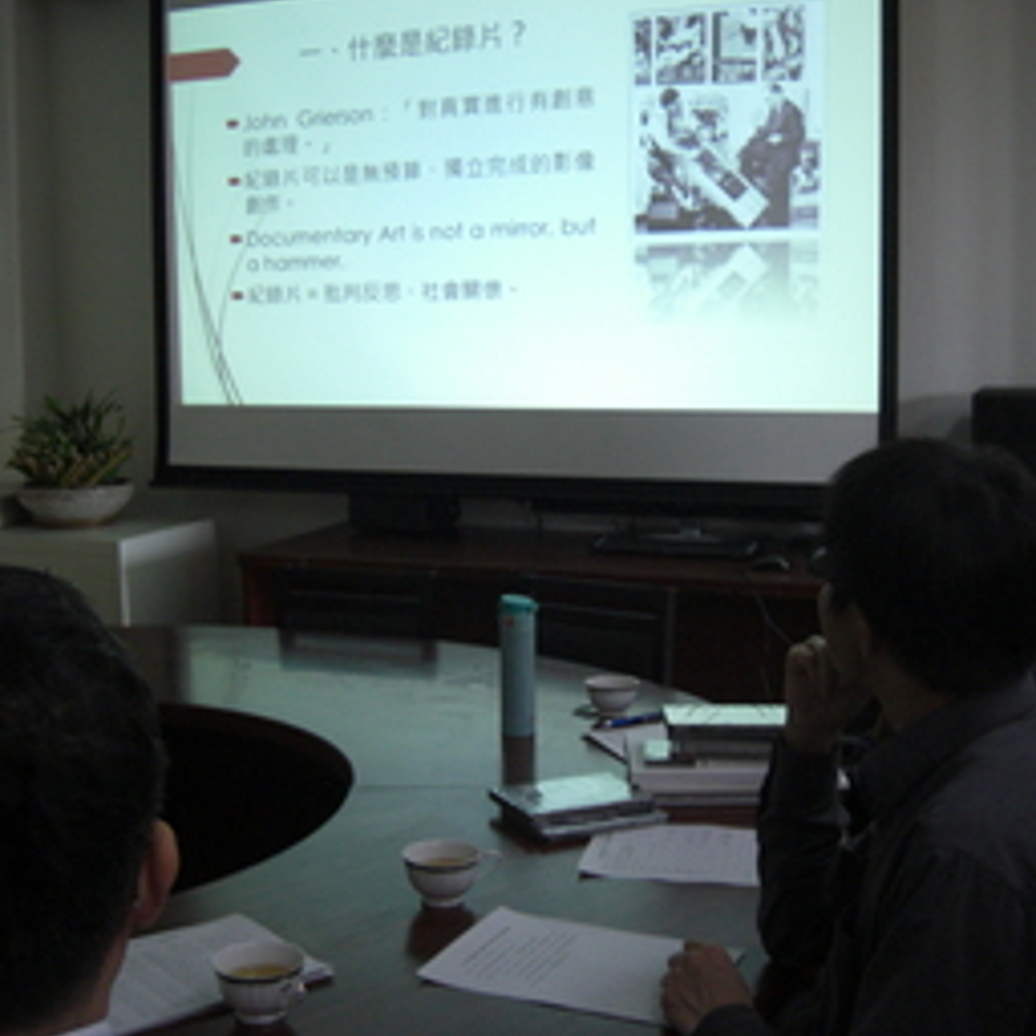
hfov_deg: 36.8
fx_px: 1558
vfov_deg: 36.8
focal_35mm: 46
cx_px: 510
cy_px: 512
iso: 400
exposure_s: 1/60
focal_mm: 7.9
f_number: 2.8
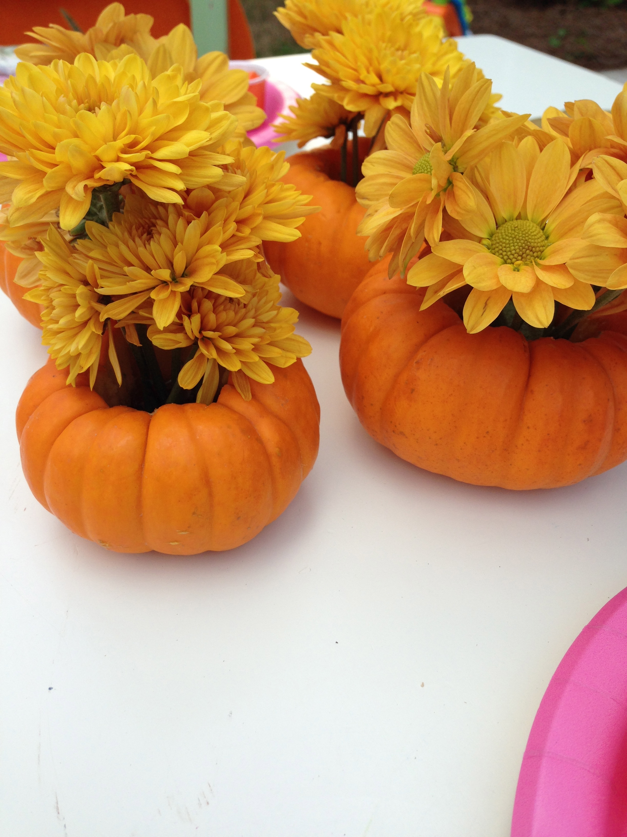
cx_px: 314
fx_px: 797
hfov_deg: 42.9
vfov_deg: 55.4
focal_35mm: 33
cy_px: 418
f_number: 2.4
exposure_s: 1/638
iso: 50
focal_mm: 4.12
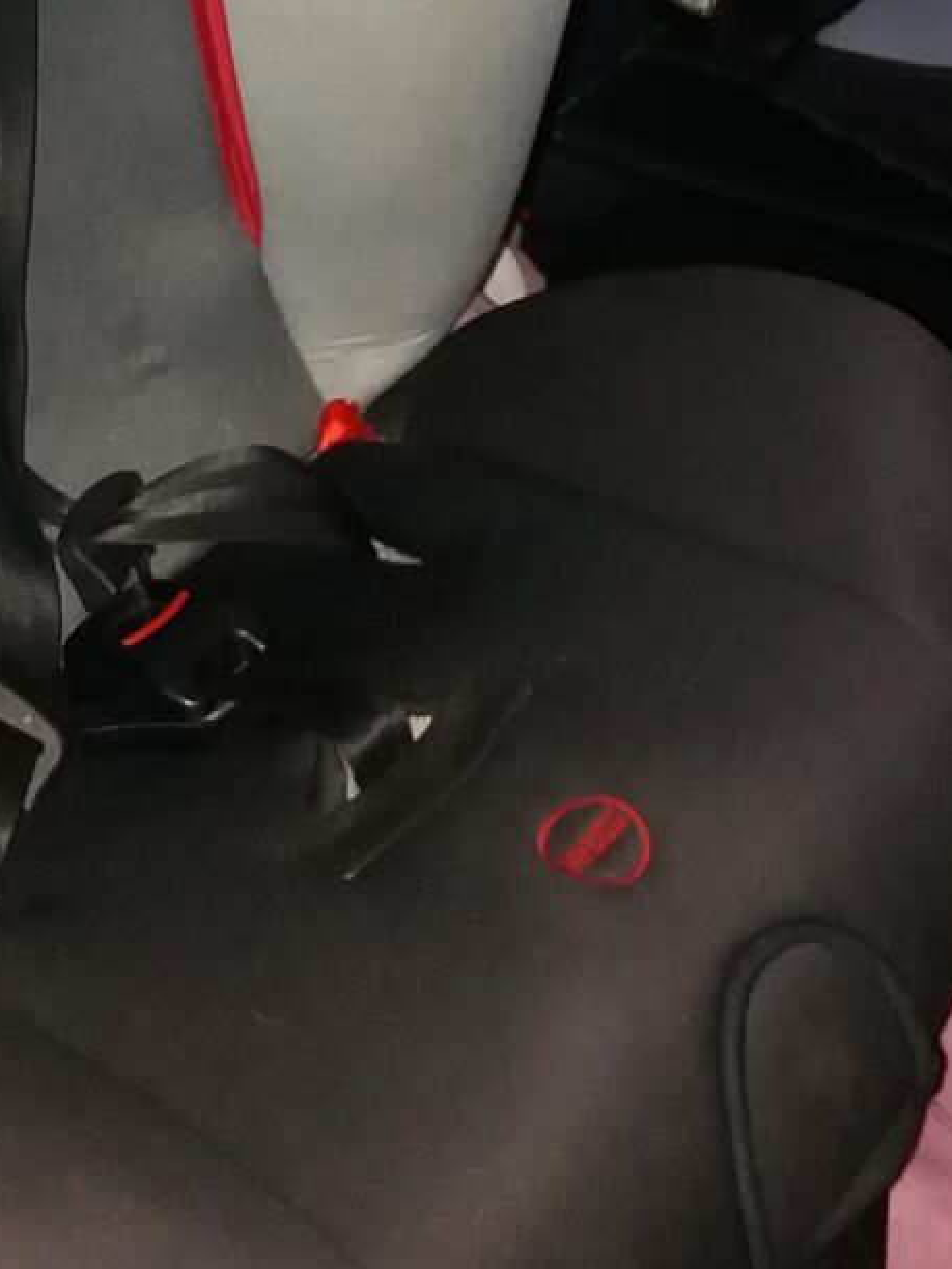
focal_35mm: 61
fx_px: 2237
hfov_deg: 23.5
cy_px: -63
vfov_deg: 29.2
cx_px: 127
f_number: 1.9
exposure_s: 1/22
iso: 160
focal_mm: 3.7
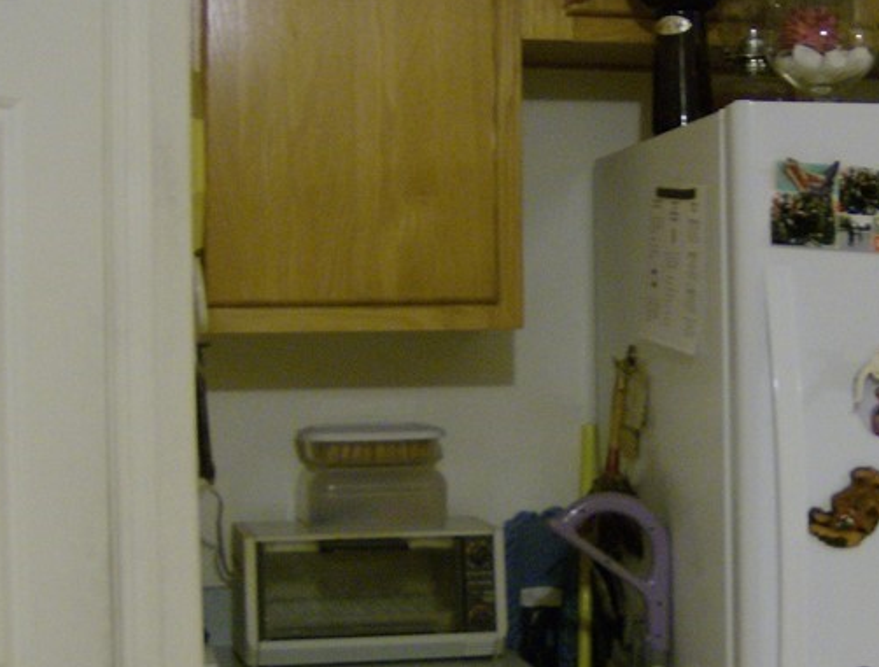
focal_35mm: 73
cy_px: 334
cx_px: 645
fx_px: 1862
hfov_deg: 26.3
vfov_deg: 20.3
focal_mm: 6
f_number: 2.8
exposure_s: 1/9.77
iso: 200
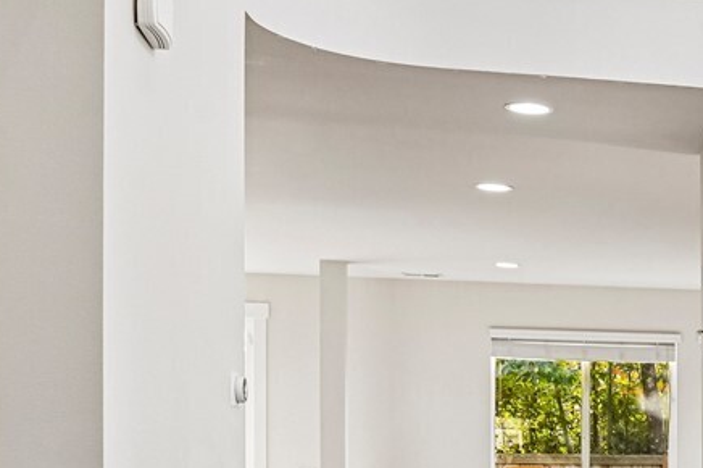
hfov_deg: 22.8
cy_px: 432
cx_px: 1021
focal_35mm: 74
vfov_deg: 18.1
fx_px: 1444
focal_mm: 19
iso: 400
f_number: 8
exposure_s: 1/30
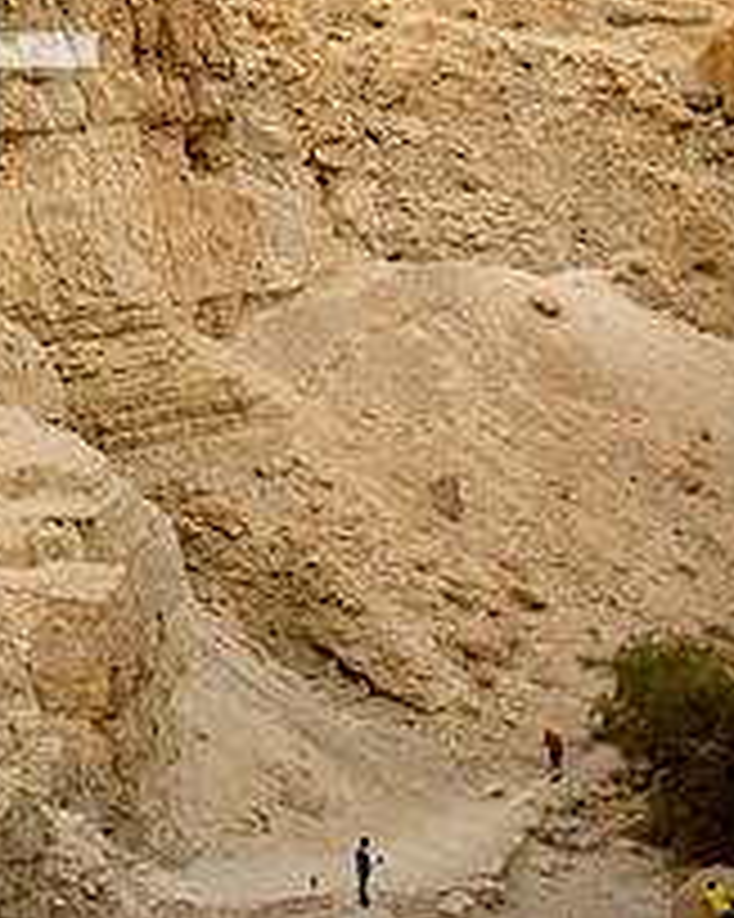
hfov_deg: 19.0
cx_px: -531
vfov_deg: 28.2
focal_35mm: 64
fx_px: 1739
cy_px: 52
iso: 200
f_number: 2.8
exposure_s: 1/500
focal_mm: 24
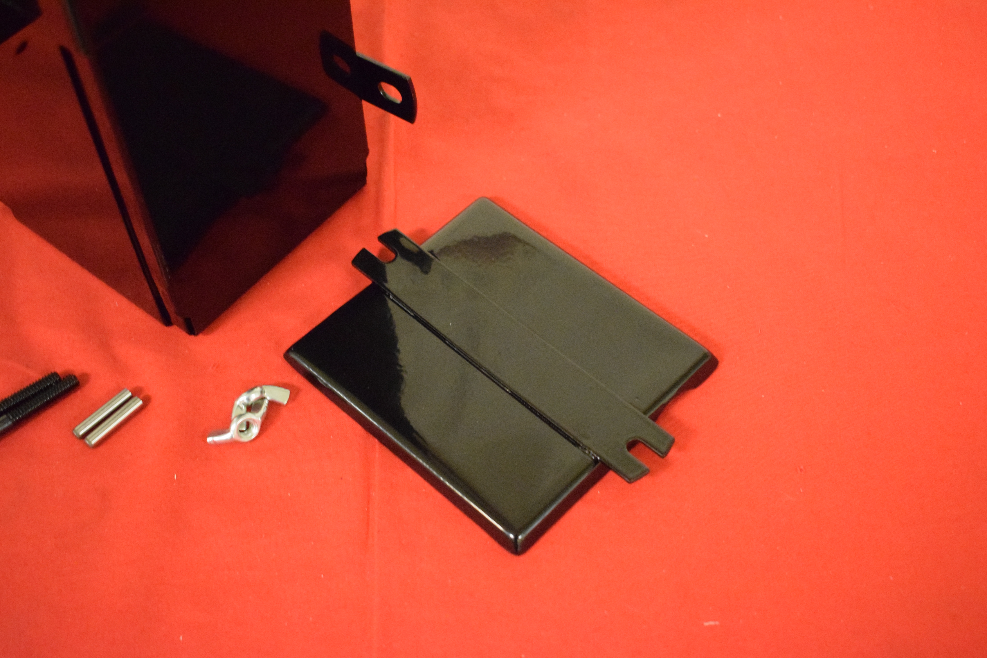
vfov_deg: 28.1
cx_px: 494
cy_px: 329
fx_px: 1316
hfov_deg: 41.1
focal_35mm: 48
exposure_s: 1/60
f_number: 5
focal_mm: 32
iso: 8000
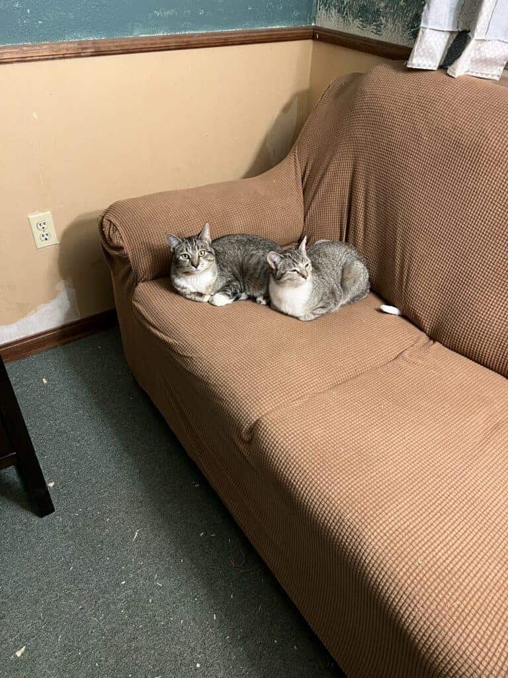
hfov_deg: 53.1
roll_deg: -0.9
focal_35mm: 26
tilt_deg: -38.9
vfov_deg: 67.3
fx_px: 509
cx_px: 254
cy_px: 339
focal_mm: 5.7
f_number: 1.5
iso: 640
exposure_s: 1/40
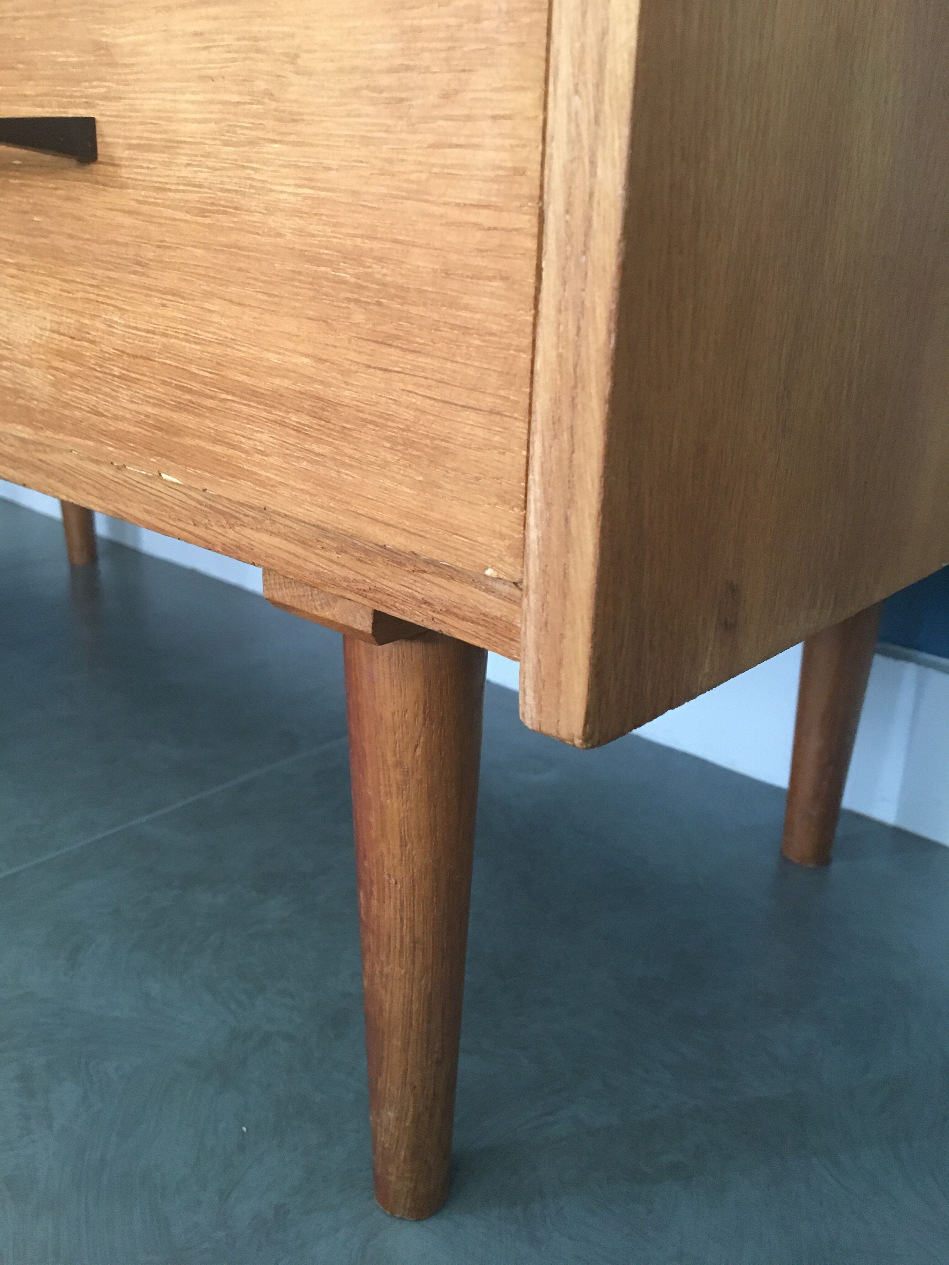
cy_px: 632
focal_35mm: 29
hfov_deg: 48.2
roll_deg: -0.6
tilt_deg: -19.2
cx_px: 474
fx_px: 1060
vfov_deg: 61.7
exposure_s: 1/30
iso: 200
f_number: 2.2
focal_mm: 4.15
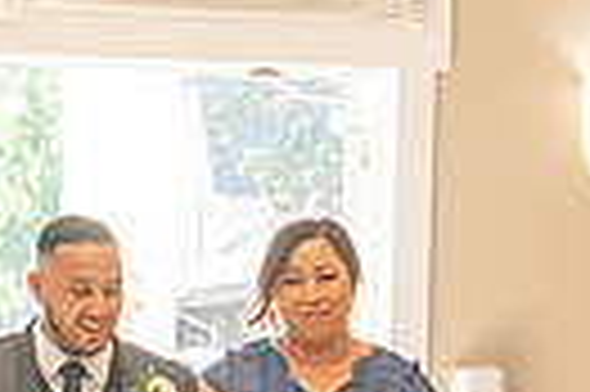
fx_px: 5091
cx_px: 252
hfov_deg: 6.6
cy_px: 651
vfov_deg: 4.4
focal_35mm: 311
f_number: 6.3
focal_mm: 70
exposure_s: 1/200
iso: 1250
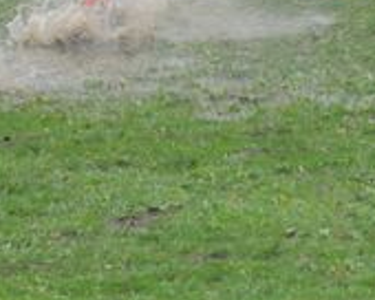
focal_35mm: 1321
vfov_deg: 1.2
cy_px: -219
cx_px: 51
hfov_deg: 1.5
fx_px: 14661
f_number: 11
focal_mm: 200
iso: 2000
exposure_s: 1/400
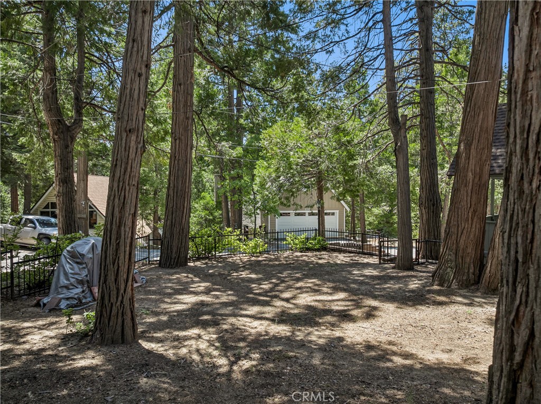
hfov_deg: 71.6
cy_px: 202
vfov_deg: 56.7
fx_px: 375
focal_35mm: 24
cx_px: 270
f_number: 2.8
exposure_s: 1/15
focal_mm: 12.3
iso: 100
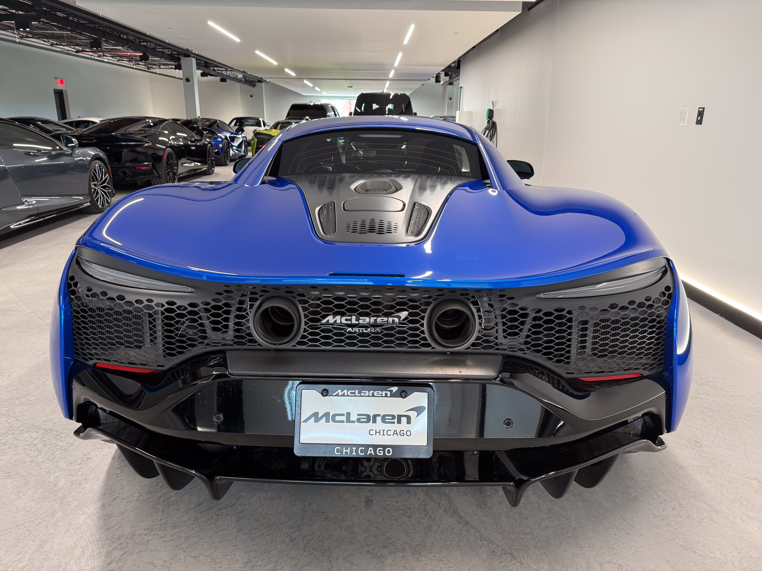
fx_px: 528
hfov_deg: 71.6
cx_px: 381
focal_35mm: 24
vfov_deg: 56.8
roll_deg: -0.5
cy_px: 286
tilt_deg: -16.5
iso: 160
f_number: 1.78
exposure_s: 1/60
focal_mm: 6.76
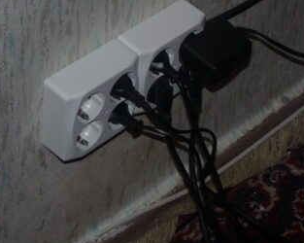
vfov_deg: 11.3
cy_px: -125
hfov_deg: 14.7
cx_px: 221
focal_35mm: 131
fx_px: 1178
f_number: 3
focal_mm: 7.3
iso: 100
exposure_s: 1/125
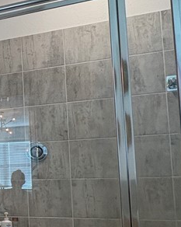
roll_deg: +0.0
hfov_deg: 21.8
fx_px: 322
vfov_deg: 37.8
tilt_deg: +3.2
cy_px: 172
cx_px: -133
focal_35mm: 48
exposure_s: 1/60
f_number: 2.2
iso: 250
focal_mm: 2.22
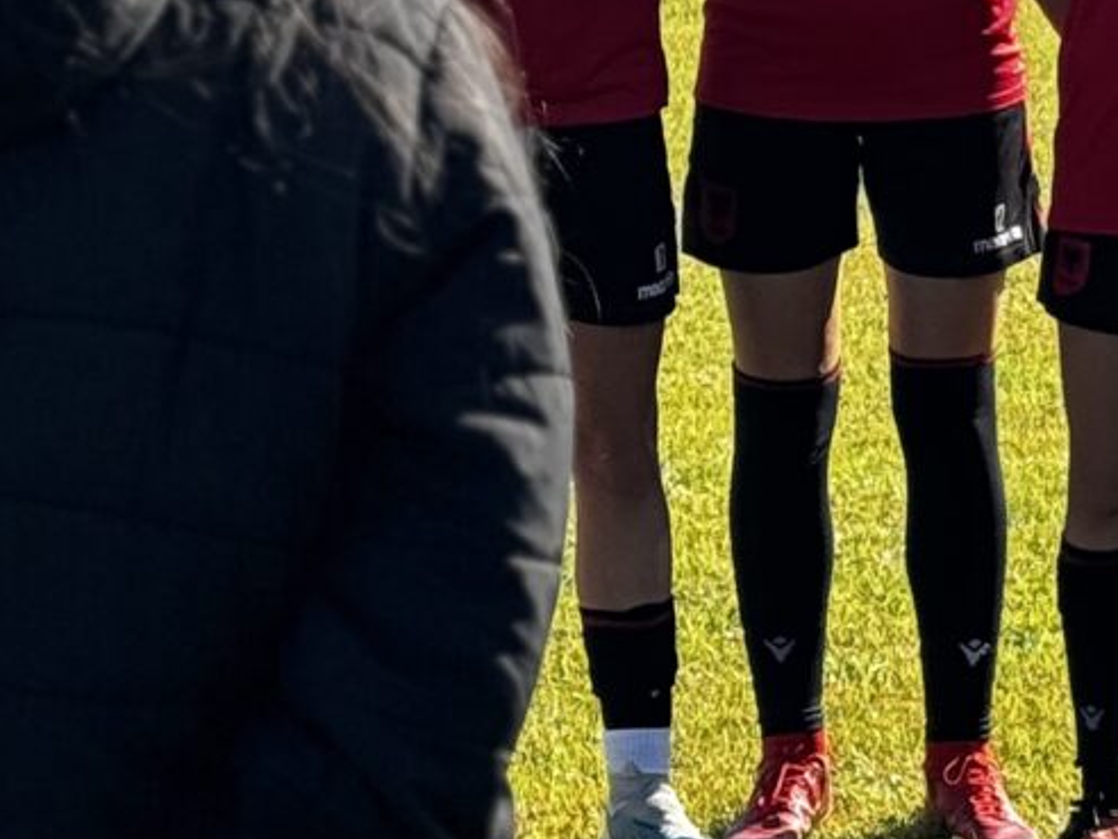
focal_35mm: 200
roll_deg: +0.3
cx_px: 998
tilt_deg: +1.5
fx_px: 6459
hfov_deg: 9.8
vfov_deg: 7.2
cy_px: -664
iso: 64
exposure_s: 1/2513
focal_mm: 6.76
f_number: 1.78
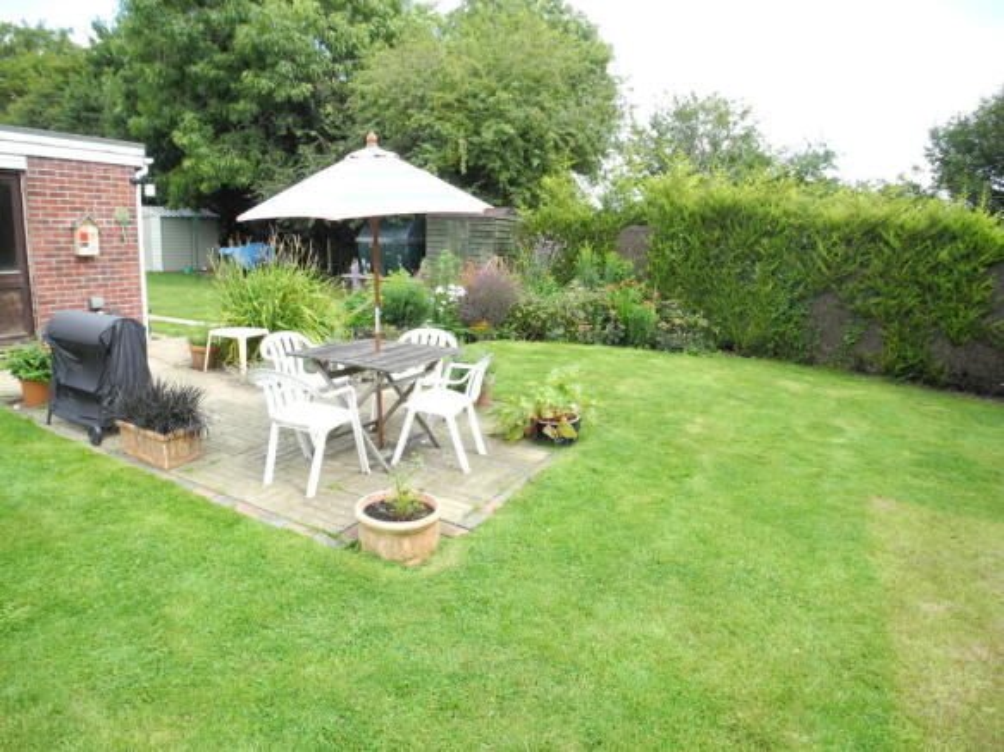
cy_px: 376
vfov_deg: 49.7
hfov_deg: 63.5
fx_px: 812
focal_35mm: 28
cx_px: 502
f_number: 2.8
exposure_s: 1/200
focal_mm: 6
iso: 100
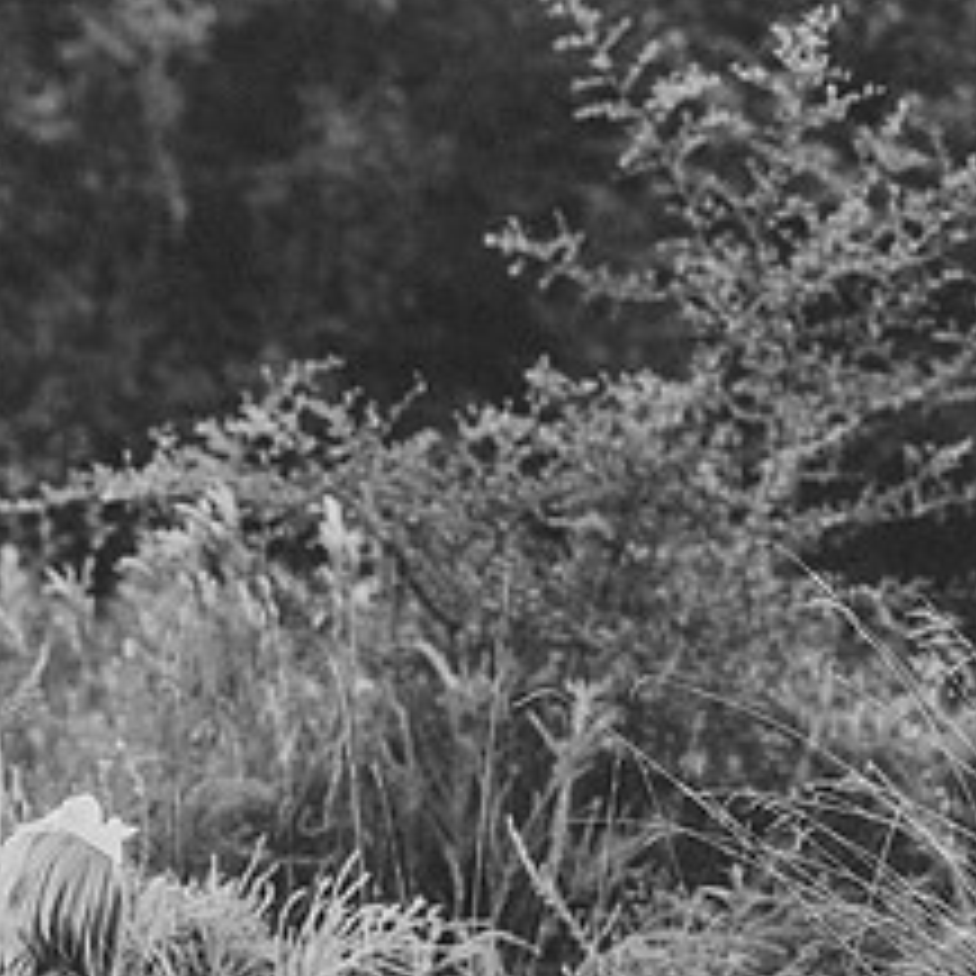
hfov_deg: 9.0
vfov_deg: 9.0
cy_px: 834
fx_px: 6157
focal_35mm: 193
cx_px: -130
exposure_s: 1/200
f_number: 2.2
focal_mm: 85
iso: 125
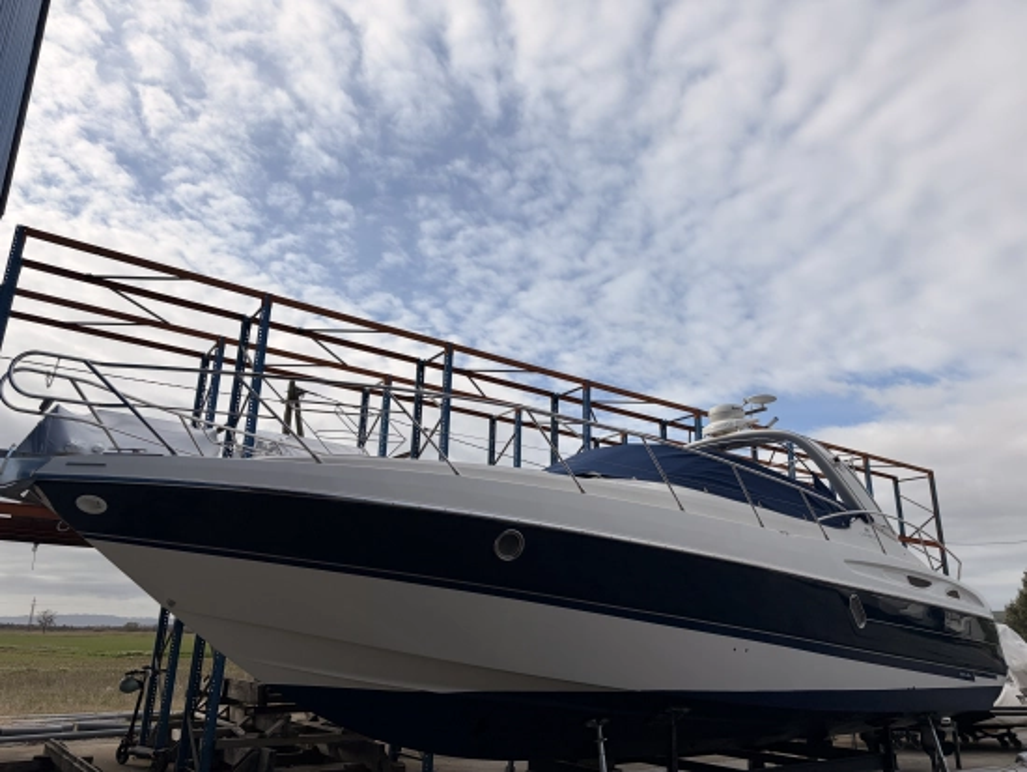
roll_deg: -0.2
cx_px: 514
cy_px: 386
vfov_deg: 53.1
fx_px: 772
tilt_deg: +18.0
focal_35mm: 26
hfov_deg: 67.3
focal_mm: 5.96
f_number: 1.6
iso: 64
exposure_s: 1/7813
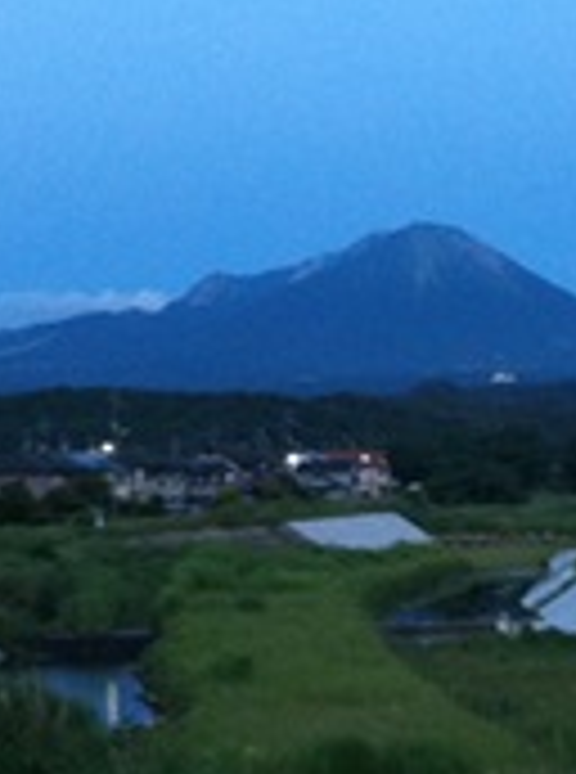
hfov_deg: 14.4
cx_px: 446
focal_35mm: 102
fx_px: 2274
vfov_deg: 19.3
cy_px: 432
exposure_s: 1/15
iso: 200
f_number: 2.8
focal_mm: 3.85
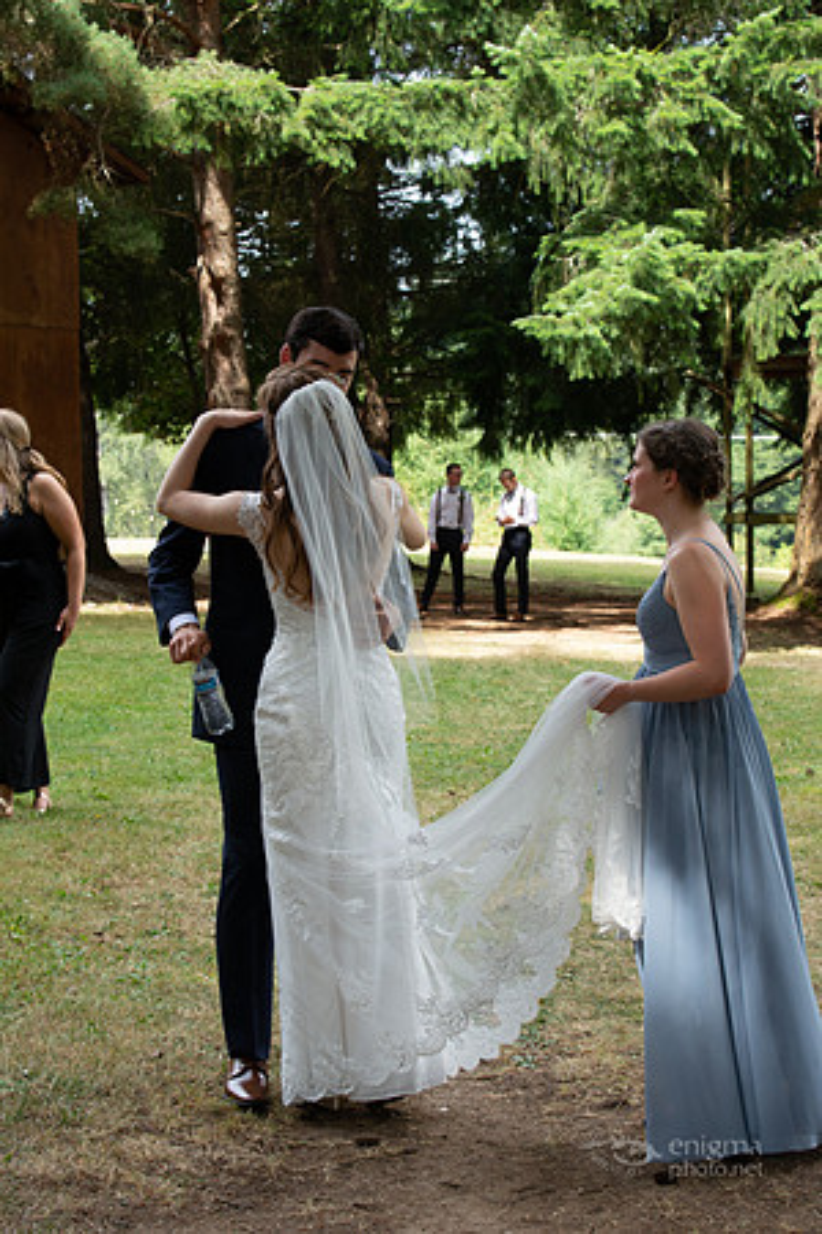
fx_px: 2397
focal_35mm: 70
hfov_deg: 19.5
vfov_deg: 28.8
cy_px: 617
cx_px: 411
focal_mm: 70
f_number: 13
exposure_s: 1/200
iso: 800
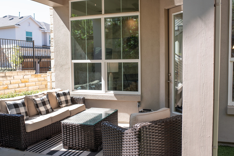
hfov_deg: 51.9
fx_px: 241
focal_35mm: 37
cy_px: 81
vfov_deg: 36.0
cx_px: 122
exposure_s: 1/500
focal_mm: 35
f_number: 4.5
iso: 320
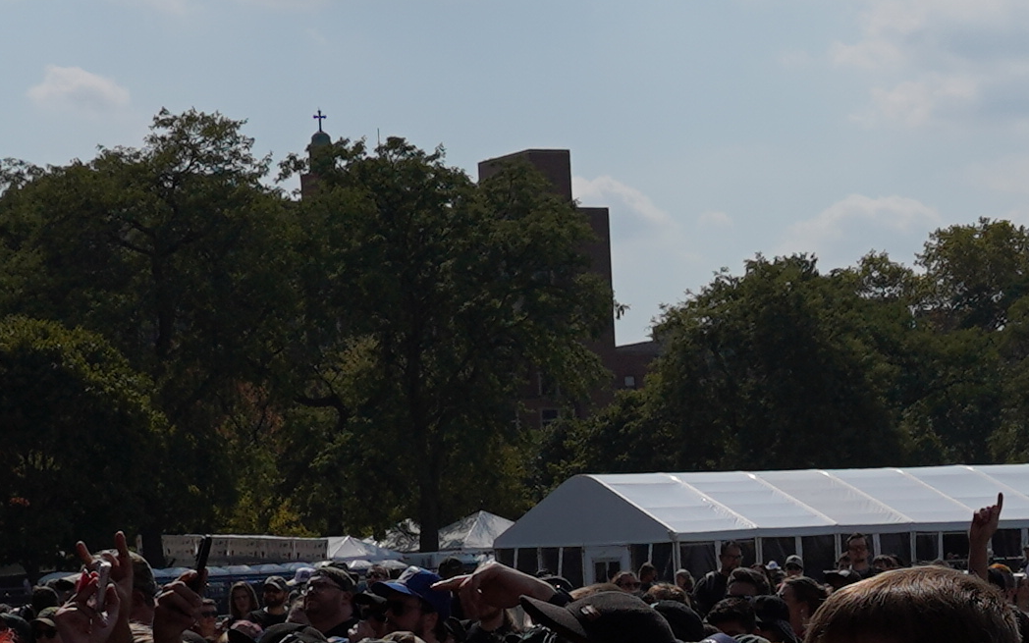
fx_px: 3926
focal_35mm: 140
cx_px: 1227
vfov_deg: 9.3
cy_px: 624
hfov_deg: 14.5
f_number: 7.1
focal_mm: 24
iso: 100
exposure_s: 1/1250
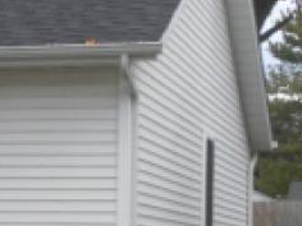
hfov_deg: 9.2
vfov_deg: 7.4
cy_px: 262
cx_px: -339
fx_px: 1745
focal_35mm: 200
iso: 80
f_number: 4.3
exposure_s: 1/60
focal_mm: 8.2
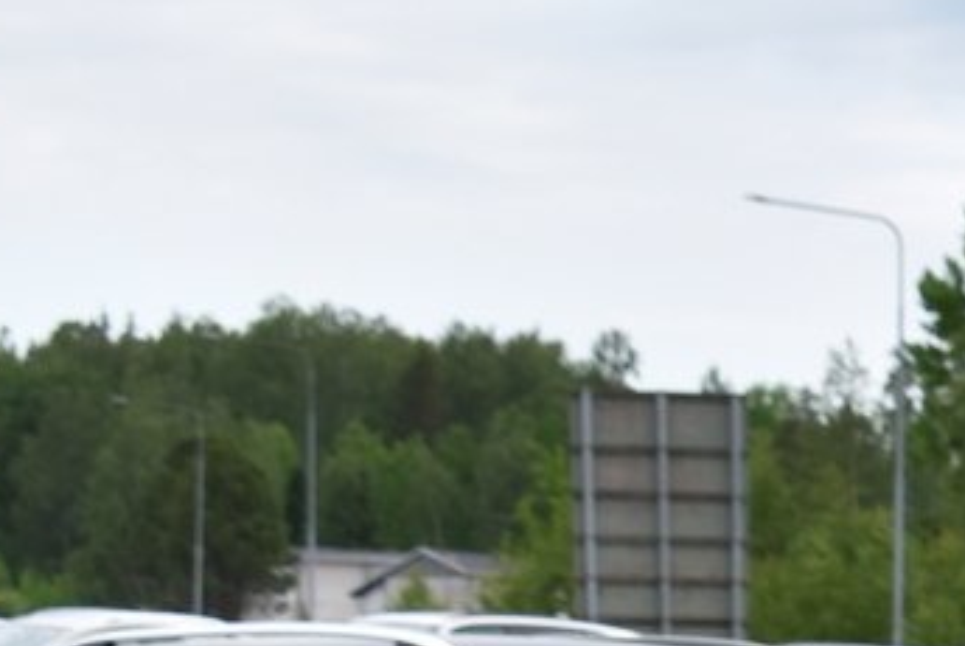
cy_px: 1281
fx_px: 4731
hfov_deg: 10.6
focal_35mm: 176
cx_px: 2009
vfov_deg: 7.5
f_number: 6.7
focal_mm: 25
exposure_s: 1/350
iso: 200
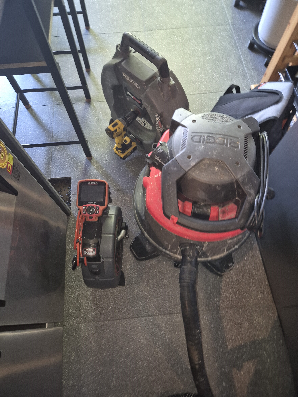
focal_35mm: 23
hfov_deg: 58.9
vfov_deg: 73.9
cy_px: 198
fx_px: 264
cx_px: 149
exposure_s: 1/10
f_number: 1.8
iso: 200
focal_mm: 5.4
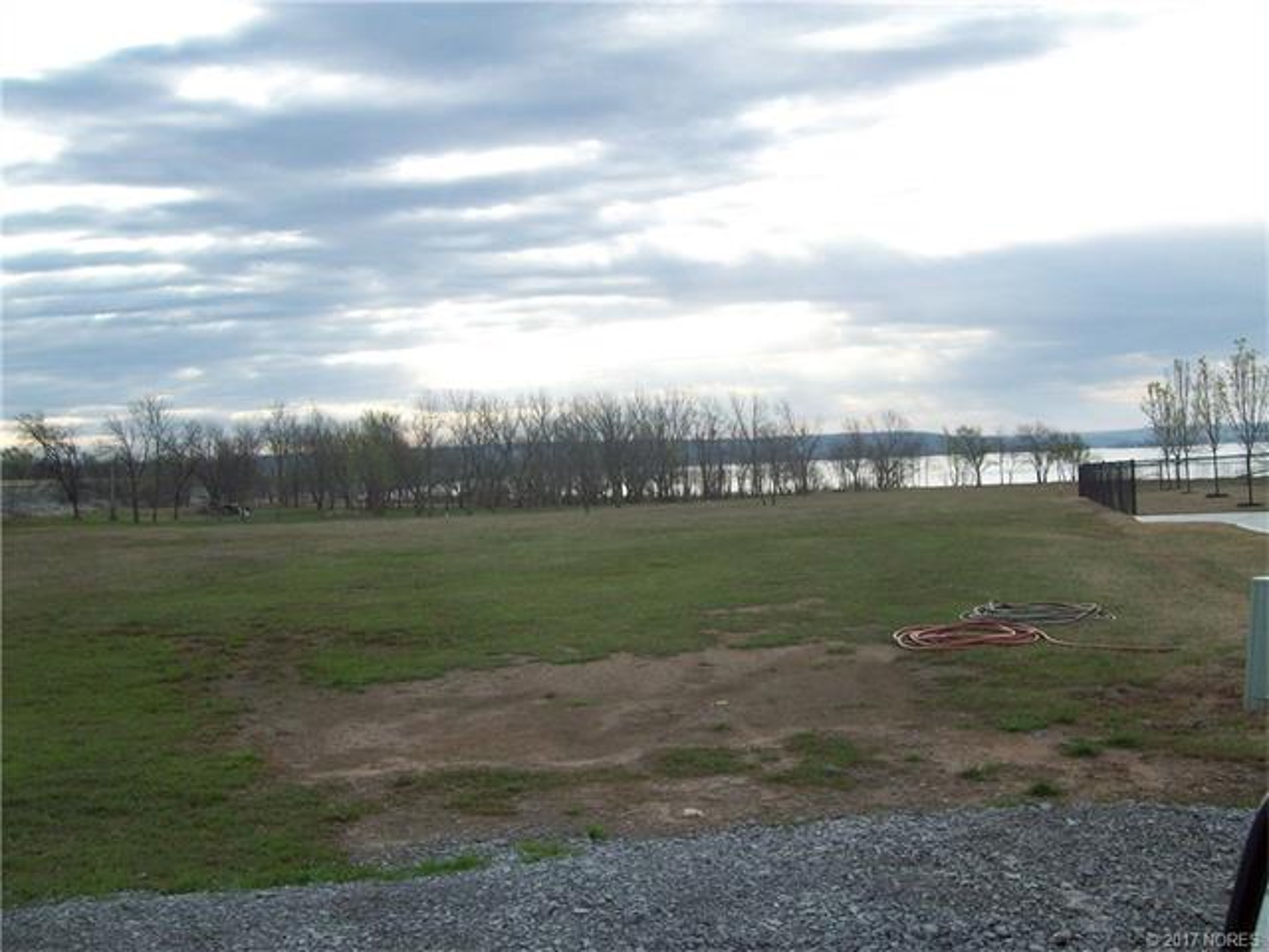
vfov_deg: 39.7
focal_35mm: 36
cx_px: 634
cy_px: 476
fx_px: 1320
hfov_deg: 51.4
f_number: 4.8
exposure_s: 1/249
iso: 80
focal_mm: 6
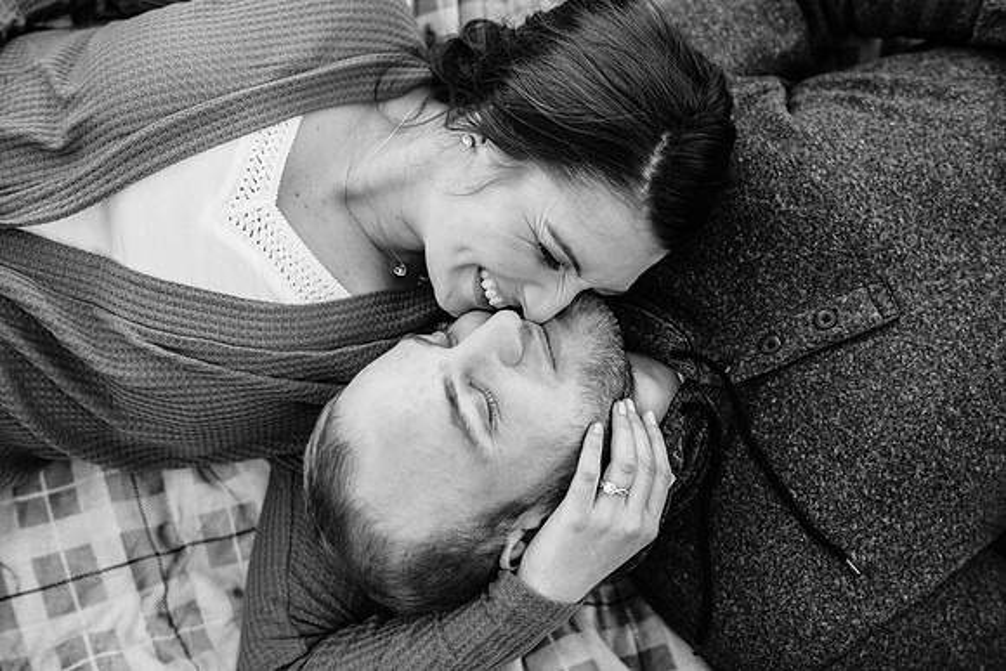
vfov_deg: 23.4
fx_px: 1621
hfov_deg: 34.5
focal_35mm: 58
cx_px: 503
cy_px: 336
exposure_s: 1/200
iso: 200
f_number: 2.8
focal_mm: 58
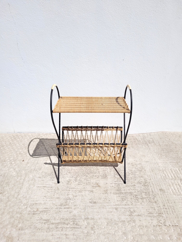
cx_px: 91
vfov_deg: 67.3
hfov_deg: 53.1
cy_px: 121
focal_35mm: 26
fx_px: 182
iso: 40
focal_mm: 5.4
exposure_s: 1/5048
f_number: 1.8
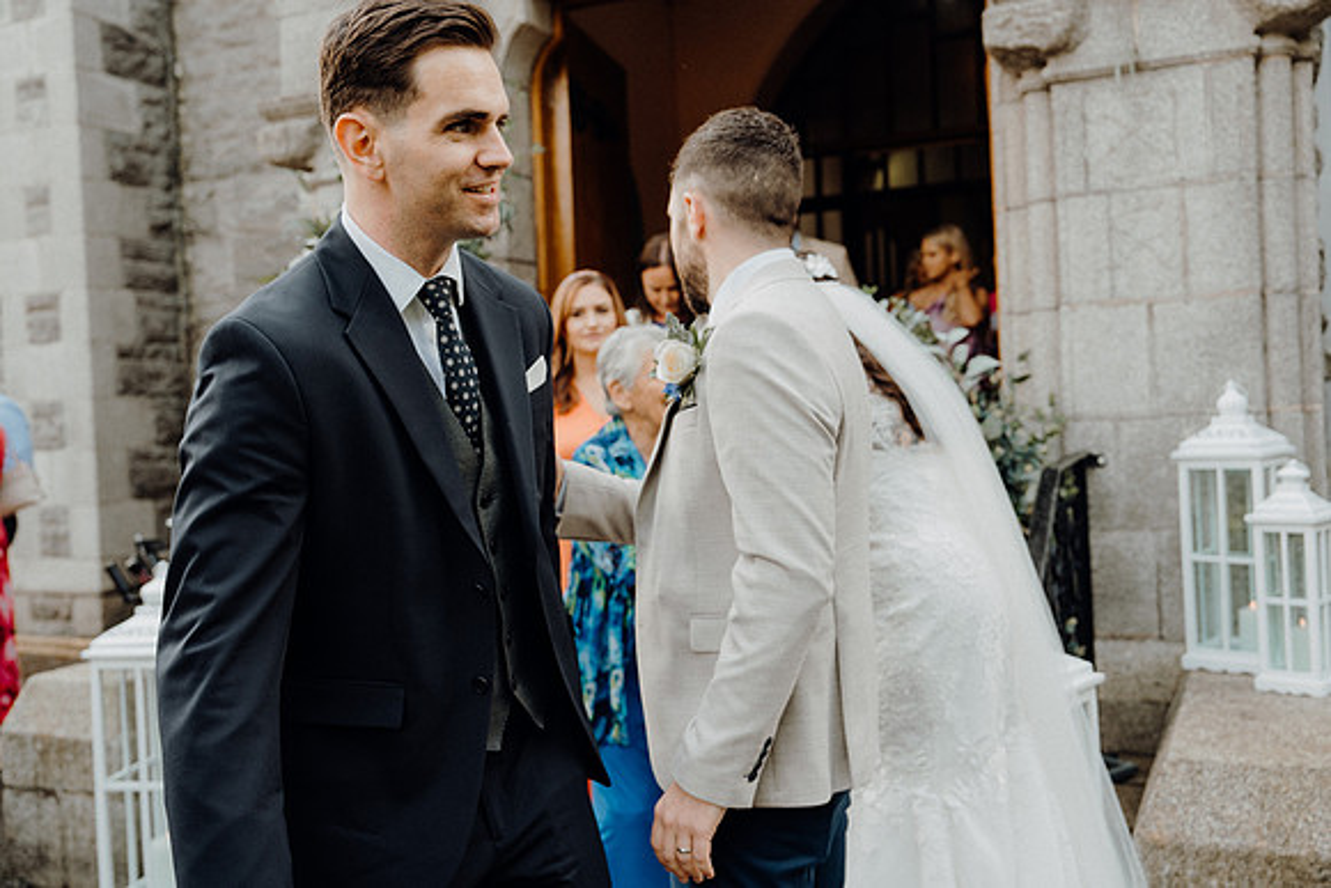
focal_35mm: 35
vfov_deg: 37.9
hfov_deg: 54.4
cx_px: 666
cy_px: 444
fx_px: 1294
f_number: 3.5
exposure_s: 1/200
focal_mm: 35
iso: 125
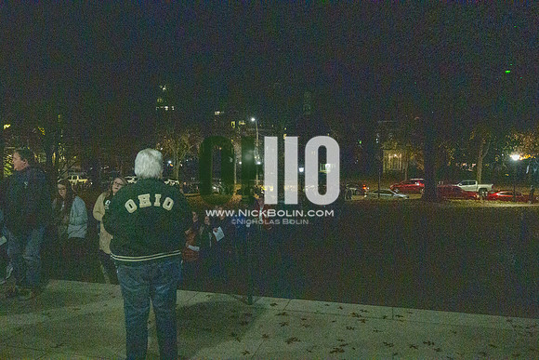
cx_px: 270
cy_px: 180
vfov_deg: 43.6
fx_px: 449
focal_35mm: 30
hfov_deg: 61.9
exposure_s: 1/500
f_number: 4
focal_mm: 30
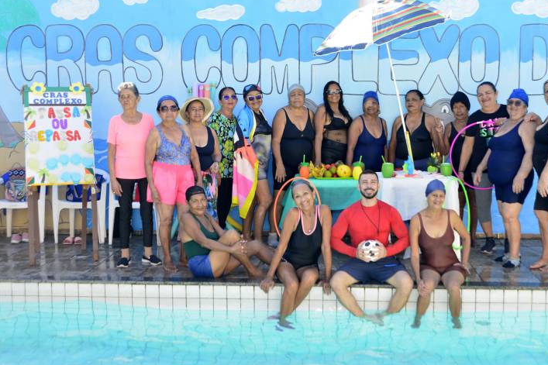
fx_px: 654
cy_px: 176
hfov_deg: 45.3
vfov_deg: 31.2
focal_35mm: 43
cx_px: 309
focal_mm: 38
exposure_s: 1/250
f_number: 8
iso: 500
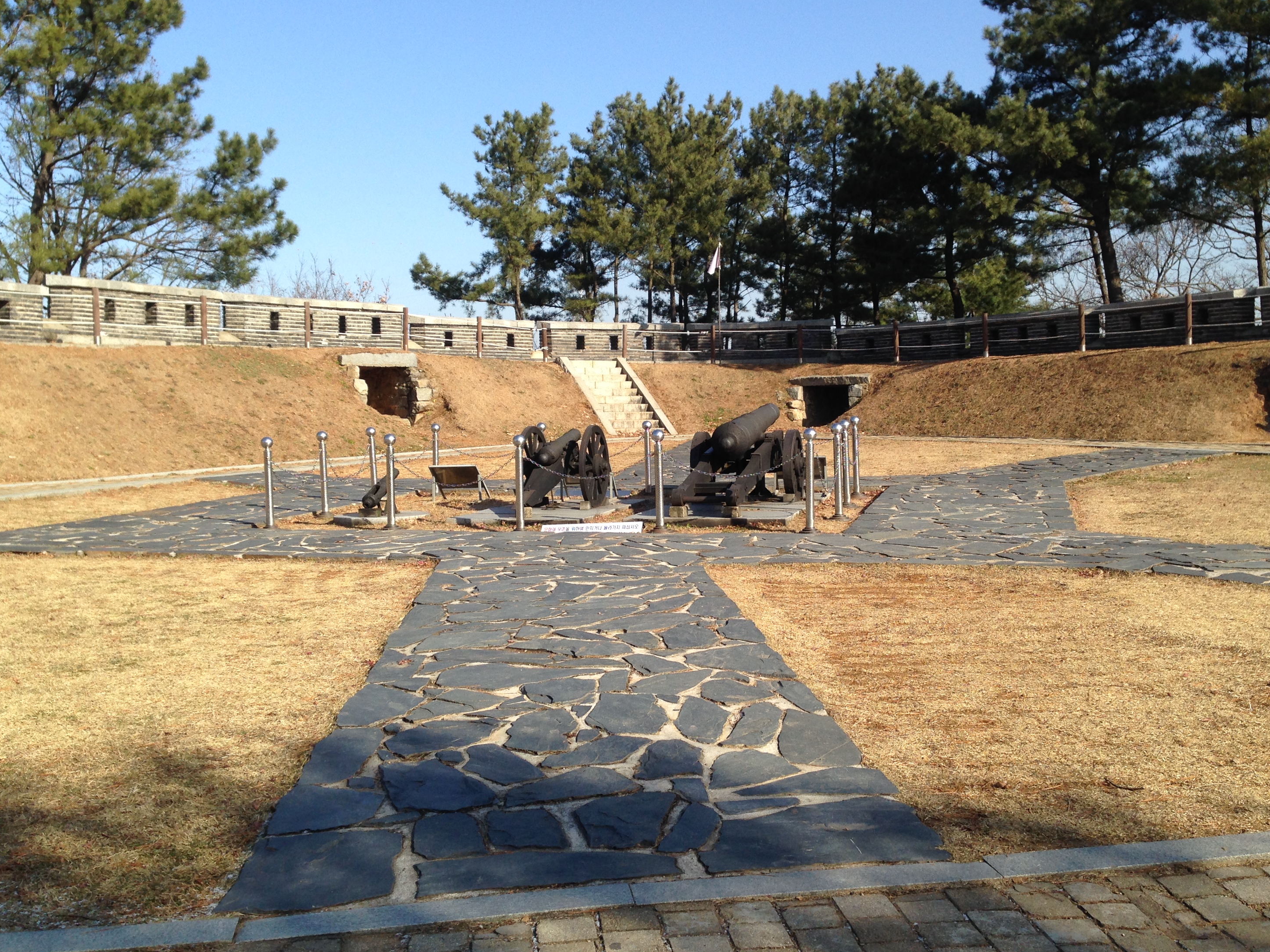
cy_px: 456
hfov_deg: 50.1
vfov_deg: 38.7
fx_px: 1357
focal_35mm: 37
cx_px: 665
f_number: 2.4
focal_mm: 4.12
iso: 50
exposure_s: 1/1106
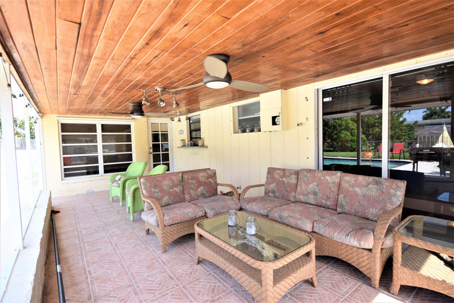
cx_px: 227
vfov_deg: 69.7
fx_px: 218
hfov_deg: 92.4
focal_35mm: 17
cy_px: 152
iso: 400
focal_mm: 11.5
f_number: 7.1
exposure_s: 1/200
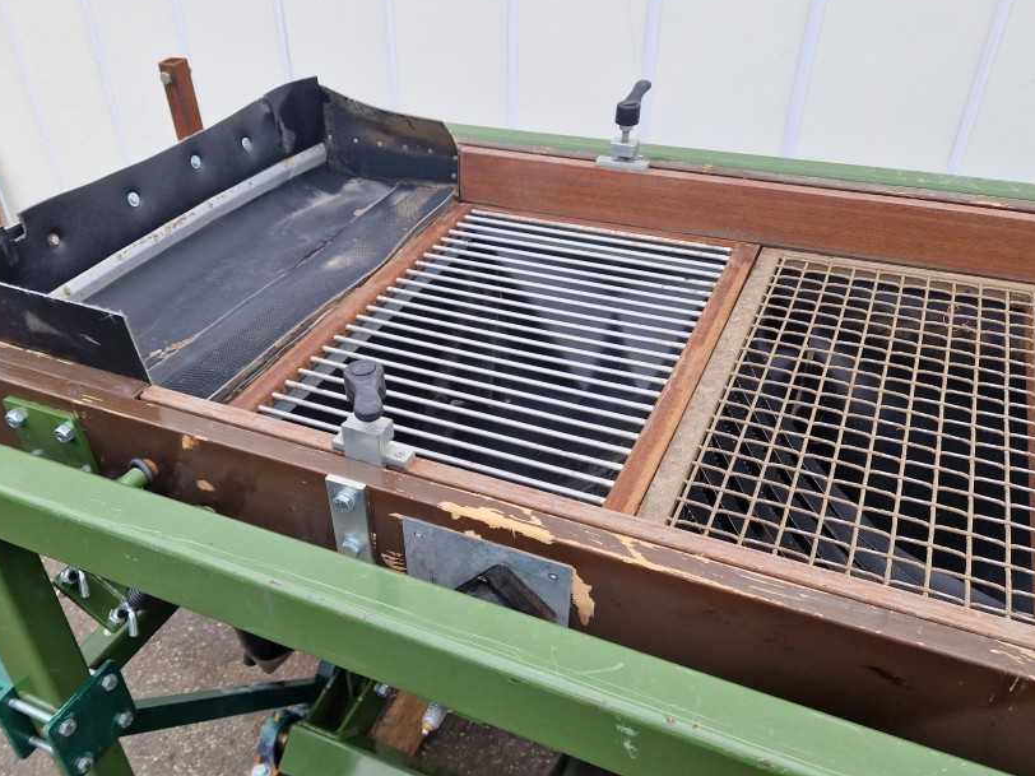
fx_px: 867
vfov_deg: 48.0
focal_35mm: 29
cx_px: 458
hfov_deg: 61.5
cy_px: 451
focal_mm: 5.4
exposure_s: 1/180
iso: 50
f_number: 1.8
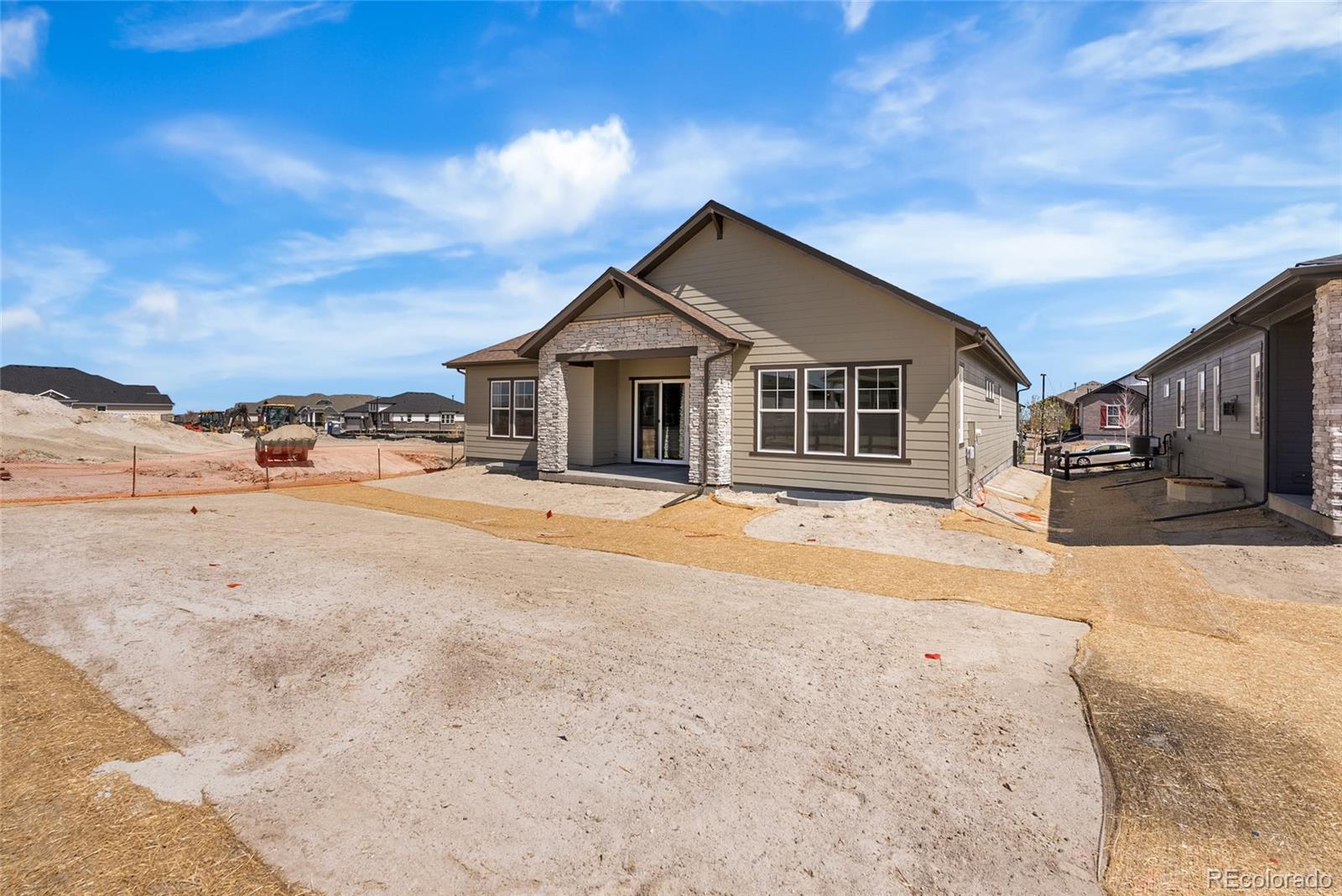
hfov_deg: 96.7
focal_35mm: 16
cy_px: 448
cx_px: 671
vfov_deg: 73.8
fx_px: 597
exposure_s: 1/800
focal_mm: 16
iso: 200
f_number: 8
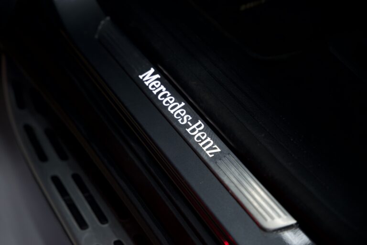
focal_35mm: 70
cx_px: 184
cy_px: 122
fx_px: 714
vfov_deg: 19.5
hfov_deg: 28.8
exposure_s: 1/80
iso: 500
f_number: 2.8
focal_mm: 70
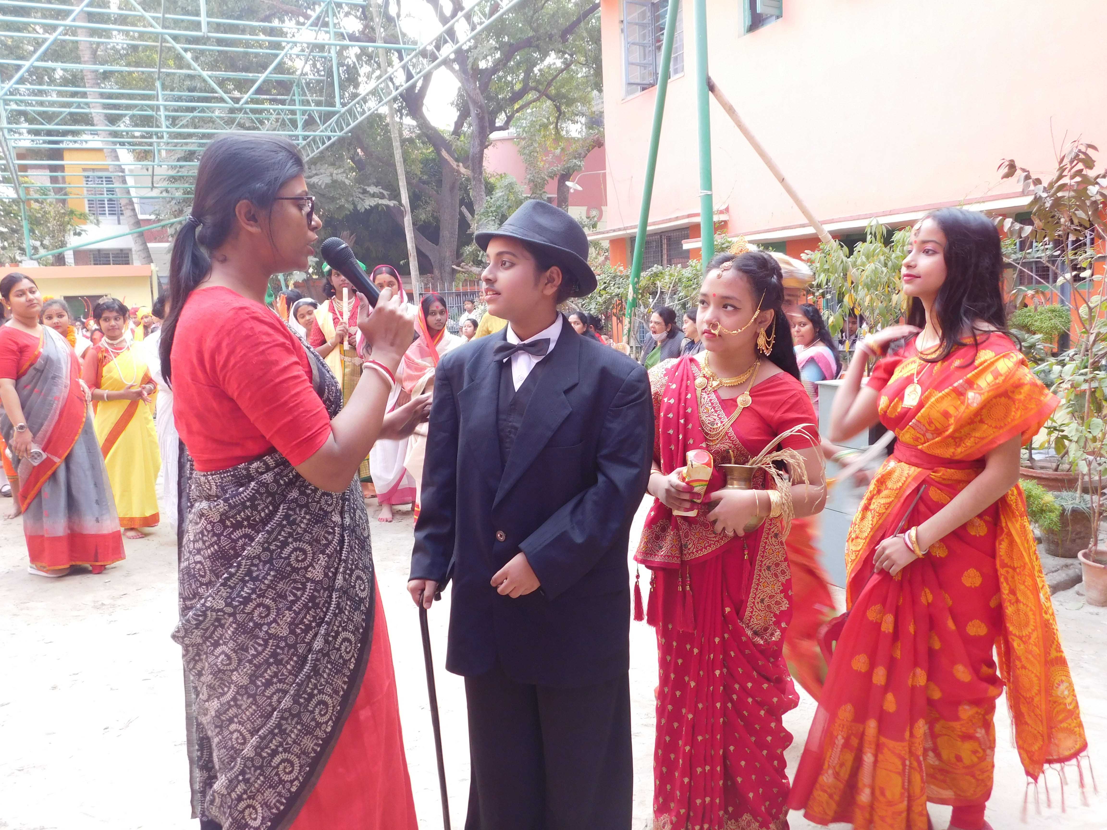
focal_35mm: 30
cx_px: 554
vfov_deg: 46.8
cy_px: 415
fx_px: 959
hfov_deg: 60.0
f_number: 3.2
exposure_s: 1/30
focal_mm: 5.3
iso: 125
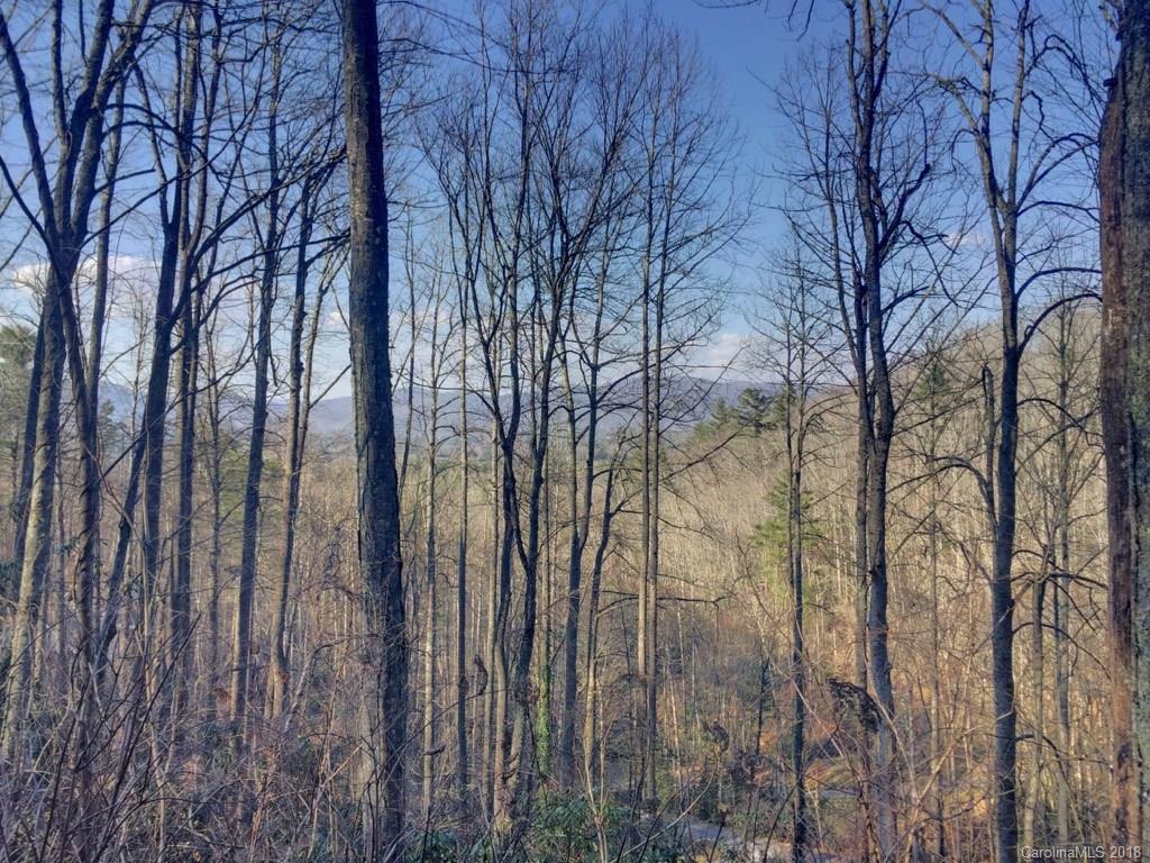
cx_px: 575
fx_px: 963
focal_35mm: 29
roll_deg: -0.1
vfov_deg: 48.2
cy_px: 432
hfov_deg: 61.7
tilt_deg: +0.2
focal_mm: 4.15
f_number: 2.2
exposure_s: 1/964
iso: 32
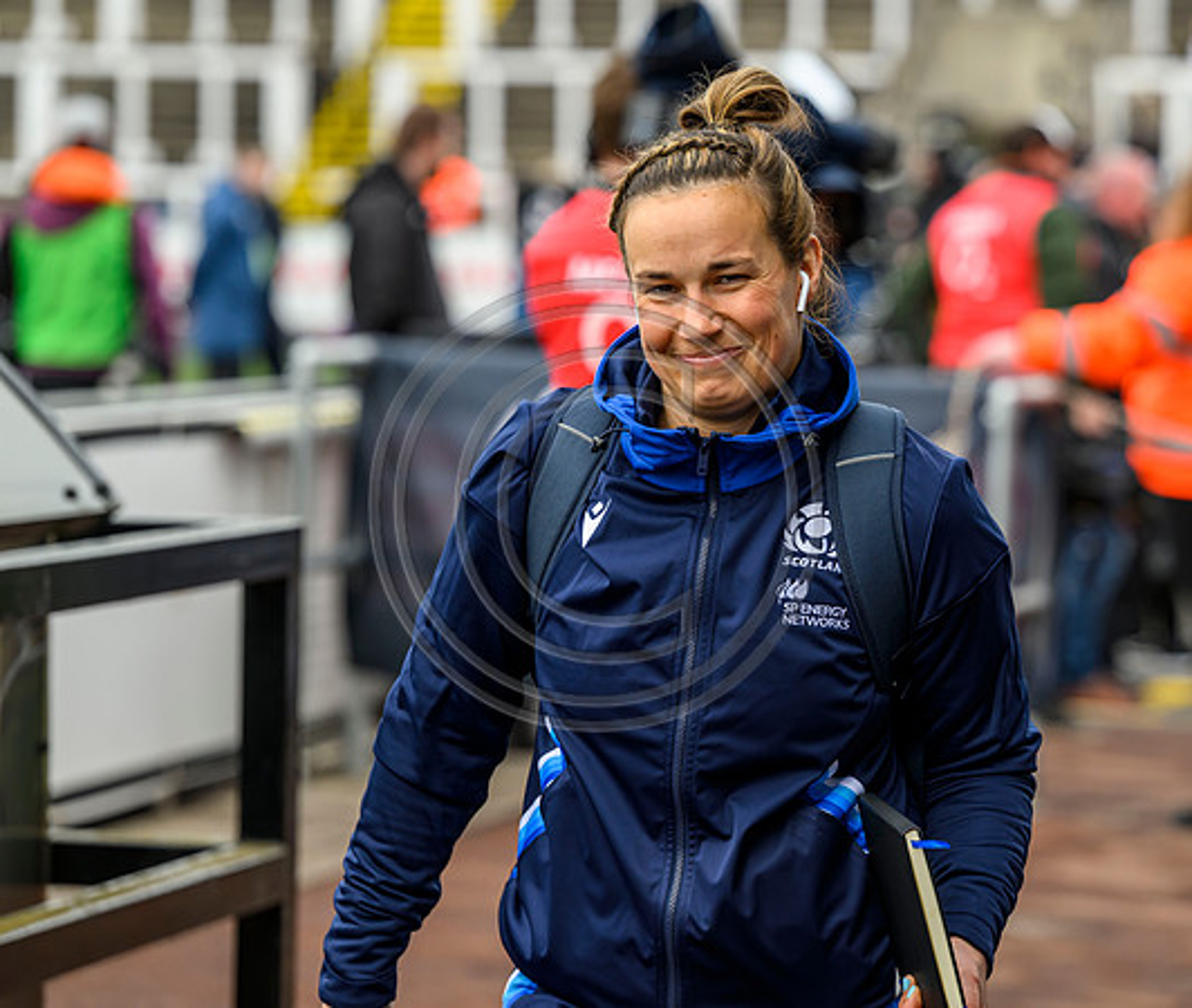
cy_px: 504
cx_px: 757
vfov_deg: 9.8
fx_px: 5885
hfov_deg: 11.6
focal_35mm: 163
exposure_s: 1/640
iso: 500
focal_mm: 140
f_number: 4
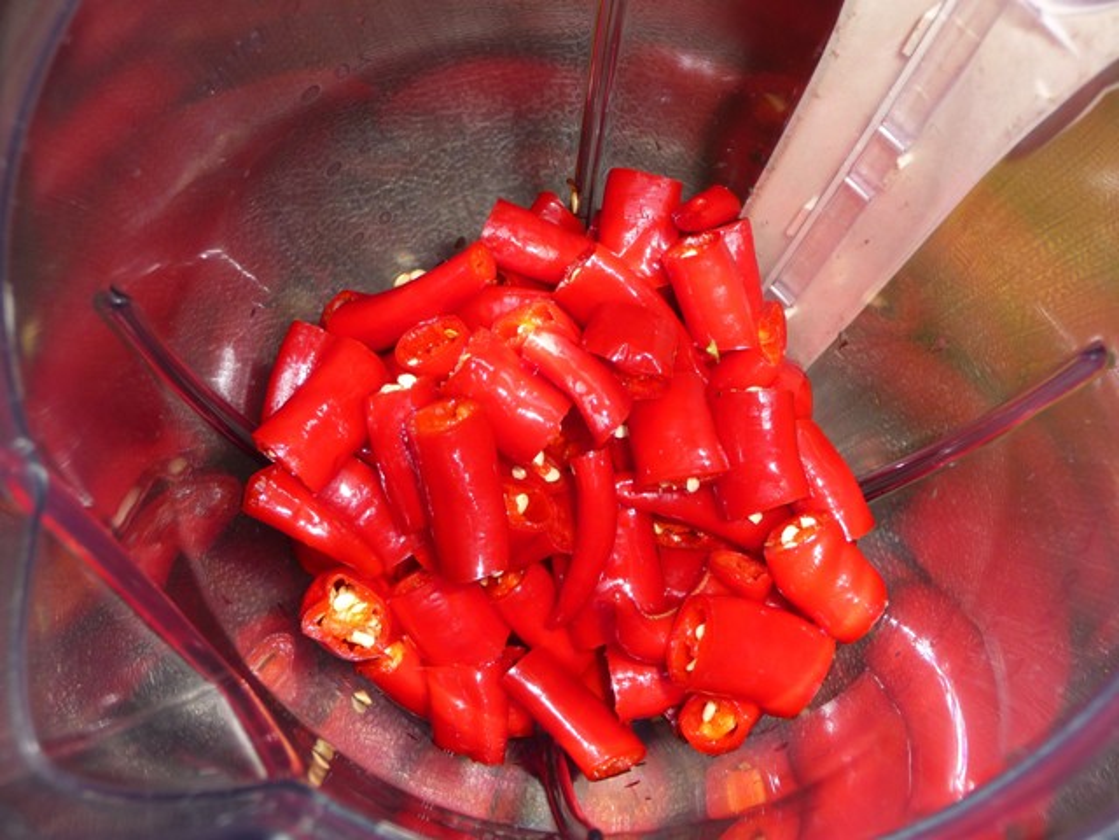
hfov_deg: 43.9
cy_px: 420
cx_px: 560
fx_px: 1390
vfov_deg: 33.6
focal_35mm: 43
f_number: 4
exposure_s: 1/30
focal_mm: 7.1
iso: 100
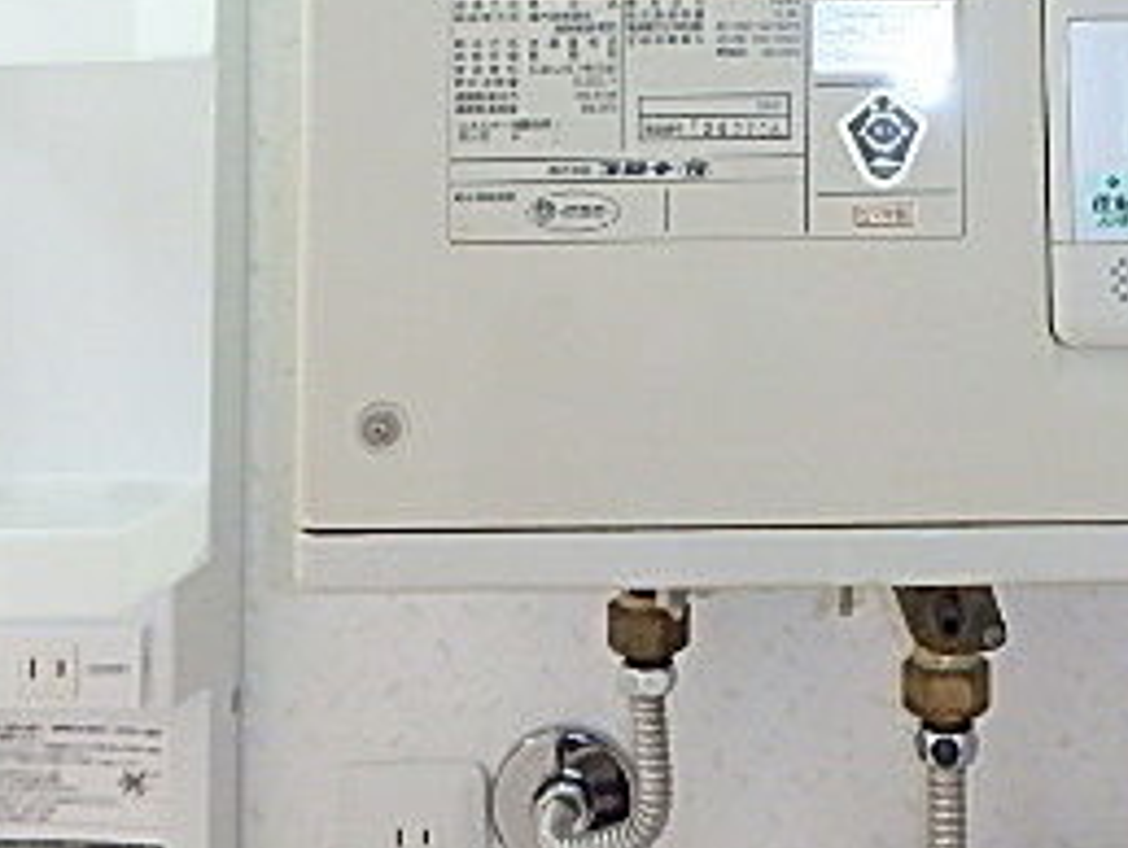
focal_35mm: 52
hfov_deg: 36.1
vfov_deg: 25.9
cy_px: -96
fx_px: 1696
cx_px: 818
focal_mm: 3.7
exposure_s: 1/30
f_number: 3.5
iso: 400
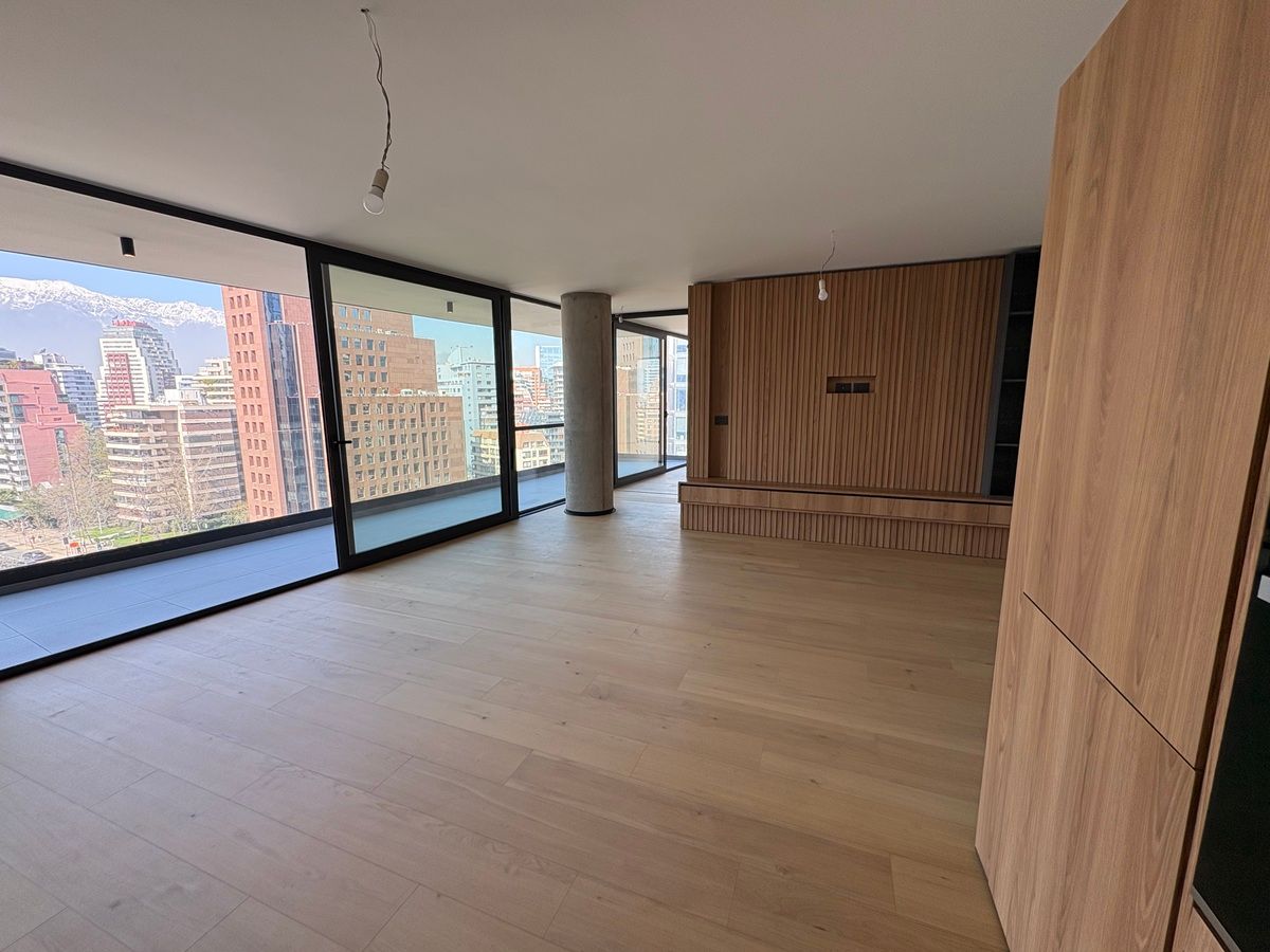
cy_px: 476
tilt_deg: -8.7
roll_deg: +0.3
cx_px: 635
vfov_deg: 85.7
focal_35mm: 14
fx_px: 514
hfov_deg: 102.1
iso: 64
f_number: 2.2
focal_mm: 2.22
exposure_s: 1/172
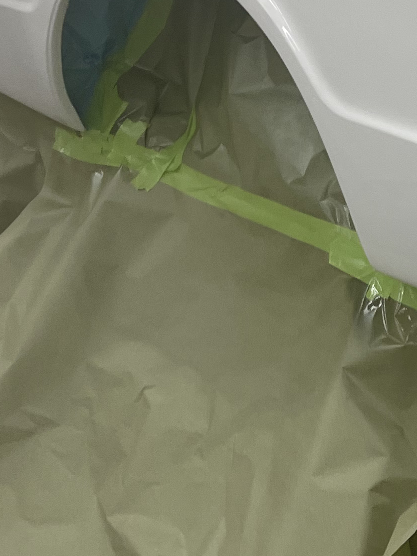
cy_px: 90
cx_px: 502
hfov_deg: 15.2
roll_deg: -0.1
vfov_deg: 20.6
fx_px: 1510
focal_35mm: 94
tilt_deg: -11.0
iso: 64
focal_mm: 4.2
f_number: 1.6
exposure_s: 1/120
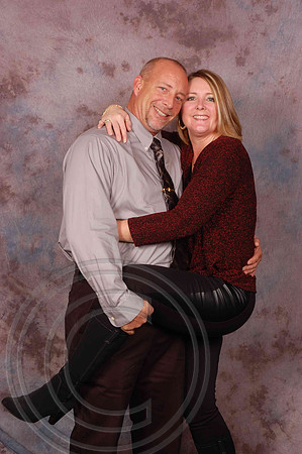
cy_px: 227
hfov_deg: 22.6
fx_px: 757
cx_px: 151
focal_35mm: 60
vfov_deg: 33.4
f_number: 10
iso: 200
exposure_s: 1/125
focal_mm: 40
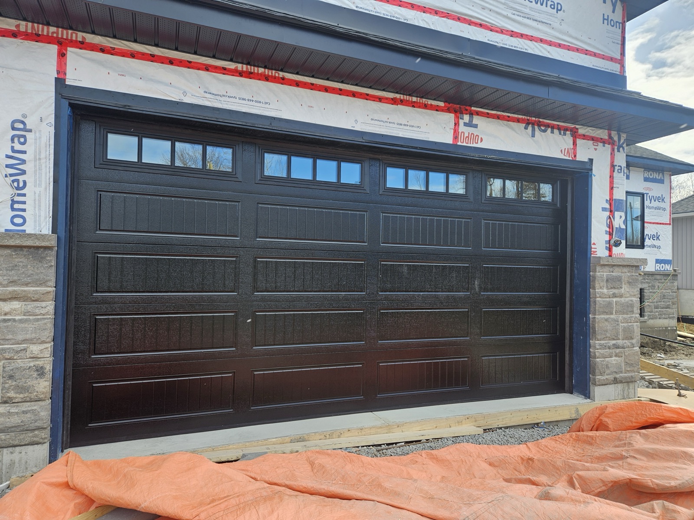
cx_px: 347
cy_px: 260
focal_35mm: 23
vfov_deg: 58.9
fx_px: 461
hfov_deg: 73.9
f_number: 1.8
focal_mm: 5.4
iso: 25
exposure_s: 1/535
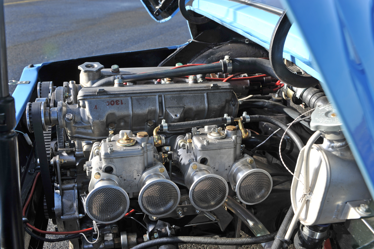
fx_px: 363
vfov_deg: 37.8
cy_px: 124
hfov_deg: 54.5
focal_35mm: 35
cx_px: 187
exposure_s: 1/125
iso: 200
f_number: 11
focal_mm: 35
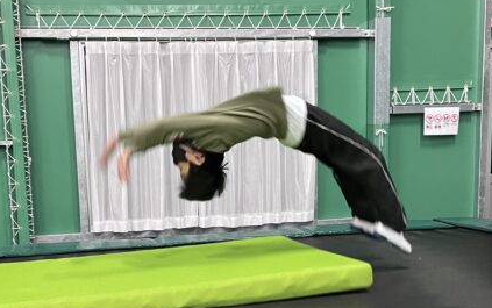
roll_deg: +2.3
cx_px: 199
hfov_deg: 40.1
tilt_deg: -6.2
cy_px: 248
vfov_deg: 25.4
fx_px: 671
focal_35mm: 50
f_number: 1.6
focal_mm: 5.1
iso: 500
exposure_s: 1/60
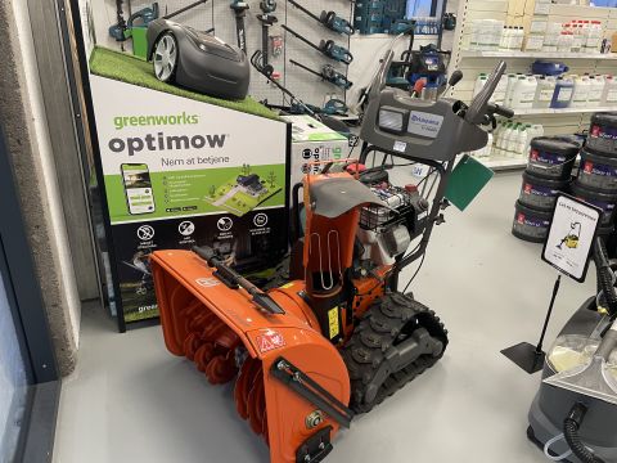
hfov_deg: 67.3
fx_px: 463
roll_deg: -2.6
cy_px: 232
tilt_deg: -23.3
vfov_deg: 53.1
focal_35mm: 26
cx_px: 308
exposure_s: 1/50
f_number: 1.6
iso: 100
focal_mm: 4.2
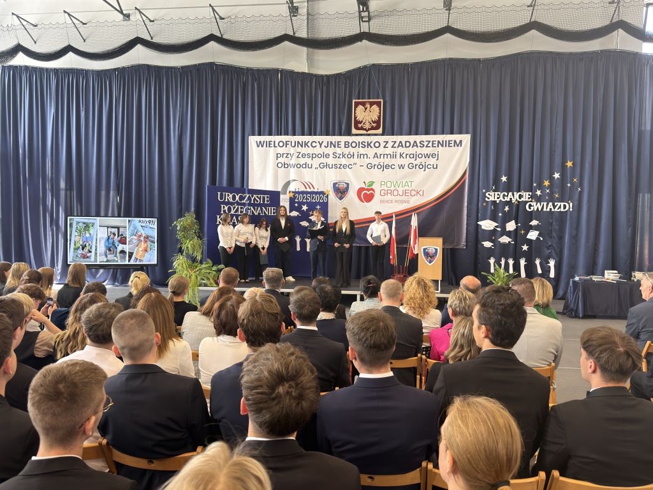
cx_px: 326
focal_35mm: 29
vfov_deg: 48.2
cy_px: 245
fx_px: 547
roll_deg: -0.5
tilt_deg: -1.9
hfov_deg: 61.7
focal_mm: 6.76
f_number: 1.78
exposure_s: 1/100
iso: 125
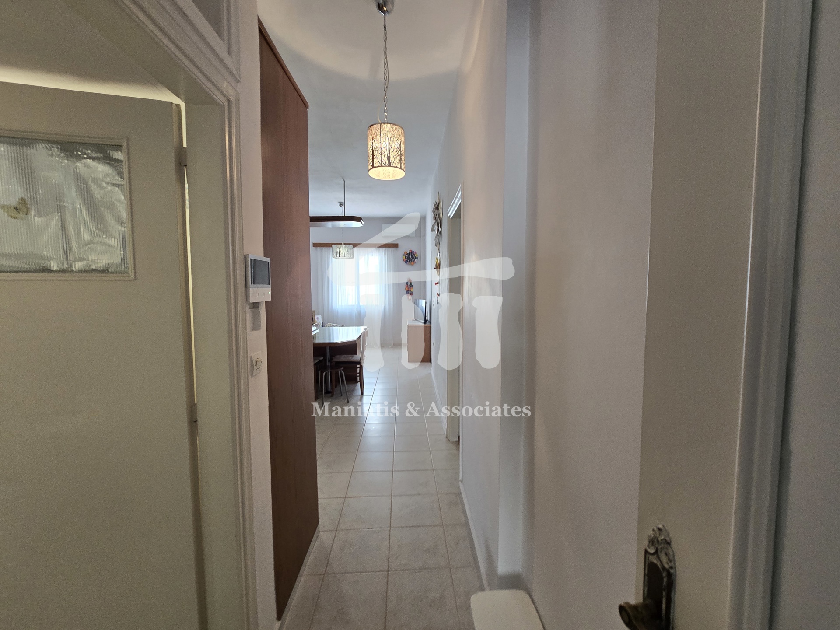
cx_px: 420
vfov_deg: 89.9
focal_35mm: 13
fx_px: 315
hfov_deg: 106.2
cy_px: 315
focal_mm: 2.2
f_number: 2.2
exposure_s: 1/50
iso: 160
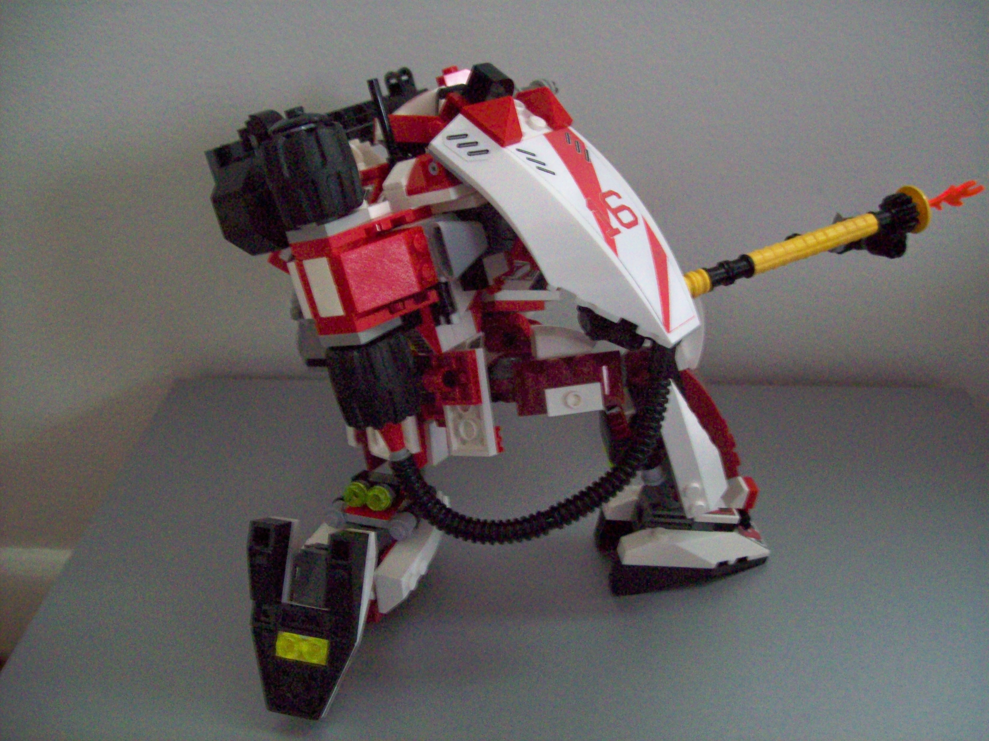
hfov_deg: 51.4
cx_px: 494
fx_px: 1029
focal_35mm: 36
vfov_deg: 39.7
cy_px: 370
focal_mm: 6
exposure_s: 1/8
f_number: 2.7
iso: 200
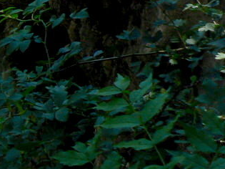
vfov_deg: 12.3
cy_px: -37
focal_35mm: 117
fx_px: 760
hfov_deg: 15.3
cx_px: -129
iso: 80
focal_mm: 6
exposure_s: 1/320
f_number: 5.6
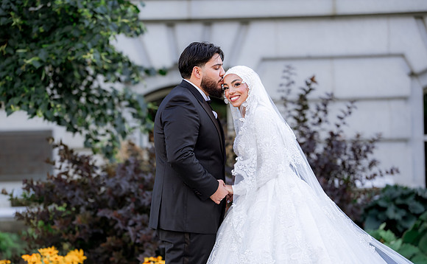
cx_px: 196
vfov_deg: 11.2
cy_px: 146
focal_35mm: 116
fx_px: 1345
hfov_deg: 18.0
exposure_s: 1/1250
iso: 200
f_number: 2
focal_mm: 98
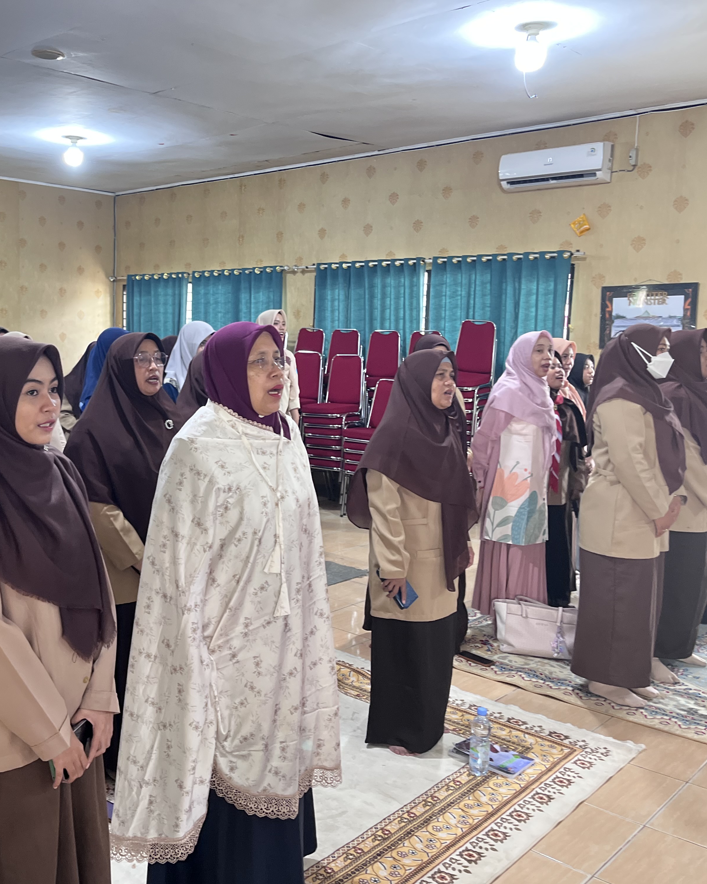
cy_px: 443
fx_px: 889
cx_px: 176
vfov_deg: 52.8
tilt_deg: -8.7
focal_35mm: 34
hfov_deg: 42.0
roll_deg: -0.3
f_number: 1.6
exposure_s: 1/60
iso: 320
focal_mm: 5.1
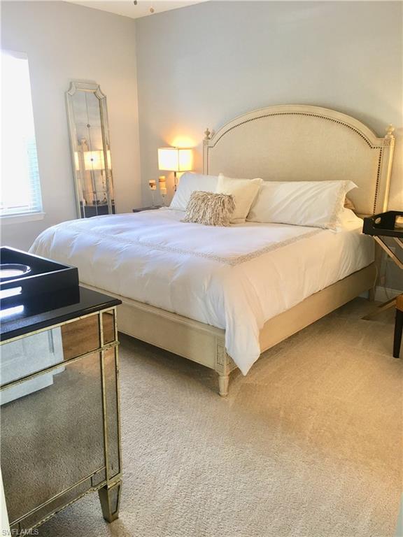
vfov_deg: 61.7
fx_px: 450
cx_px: 202
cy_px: 268
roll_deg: -0.2
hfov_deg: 48.2
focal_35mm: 29
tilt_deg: -16.5
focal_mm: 4.15
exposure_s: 1/15
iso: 25
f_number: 2.2
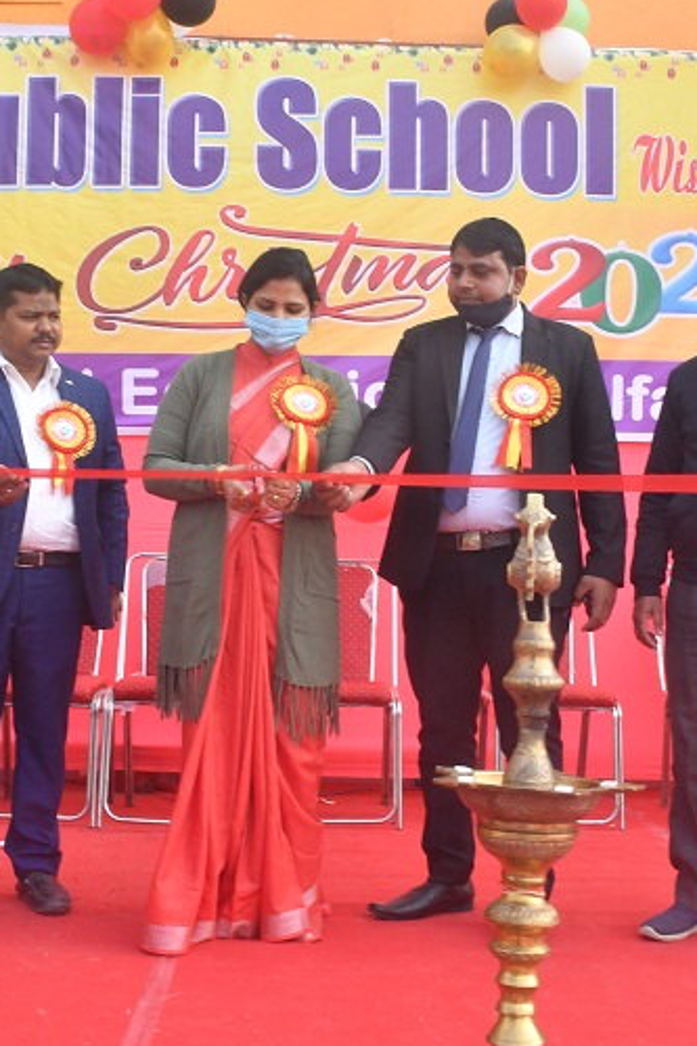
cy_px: 528
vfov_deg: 41.1
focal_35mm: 48
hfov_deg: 28.1
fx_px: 1395
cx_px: 333
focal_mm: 20
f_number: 16
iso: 400
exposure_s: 1/80
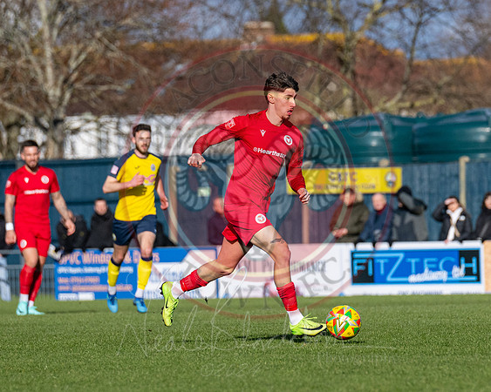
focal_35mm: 477
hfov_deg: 4.1
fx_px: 6922
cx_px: 310
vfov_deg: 3.2
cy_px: 188
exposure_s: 1/10000
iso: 400
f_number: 4
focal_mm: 200
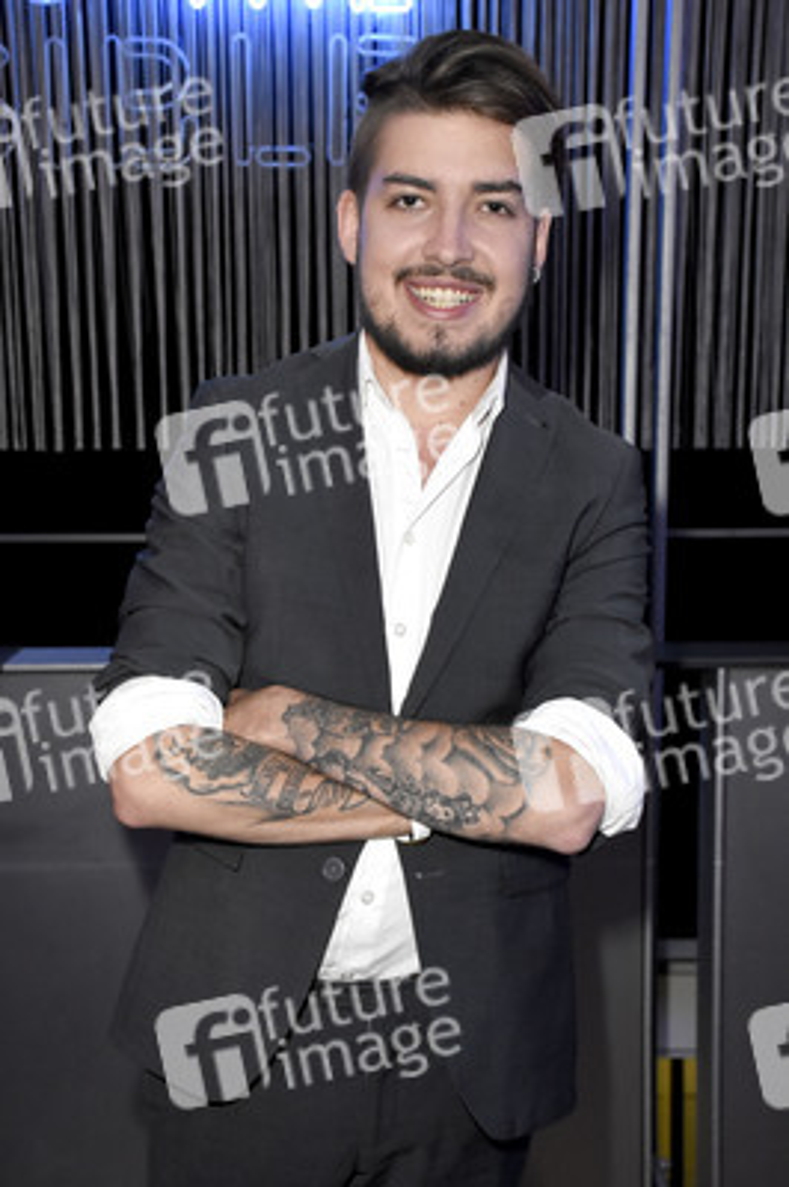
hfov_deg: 26.4
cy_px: 594
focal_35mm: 51
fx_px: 1679
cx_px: 394
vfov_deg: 38.9
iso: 3200
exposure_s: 1/60
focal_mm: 34
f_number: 6.3
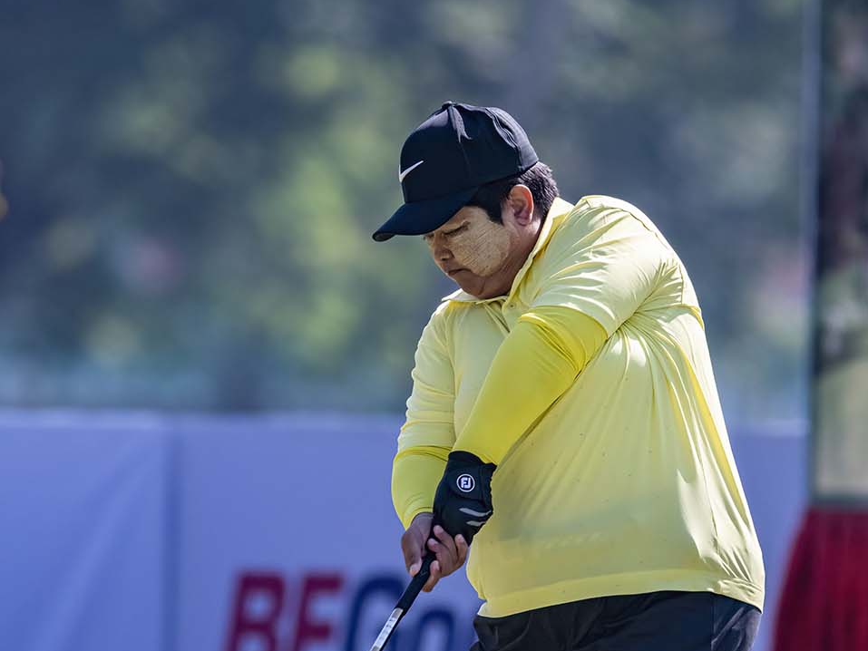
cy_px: 592
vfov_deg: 1.6
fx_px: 23574
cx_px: 434
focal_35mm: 940
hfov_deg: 2.1
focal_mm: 650
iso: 900
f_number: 8
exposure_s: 1/2000
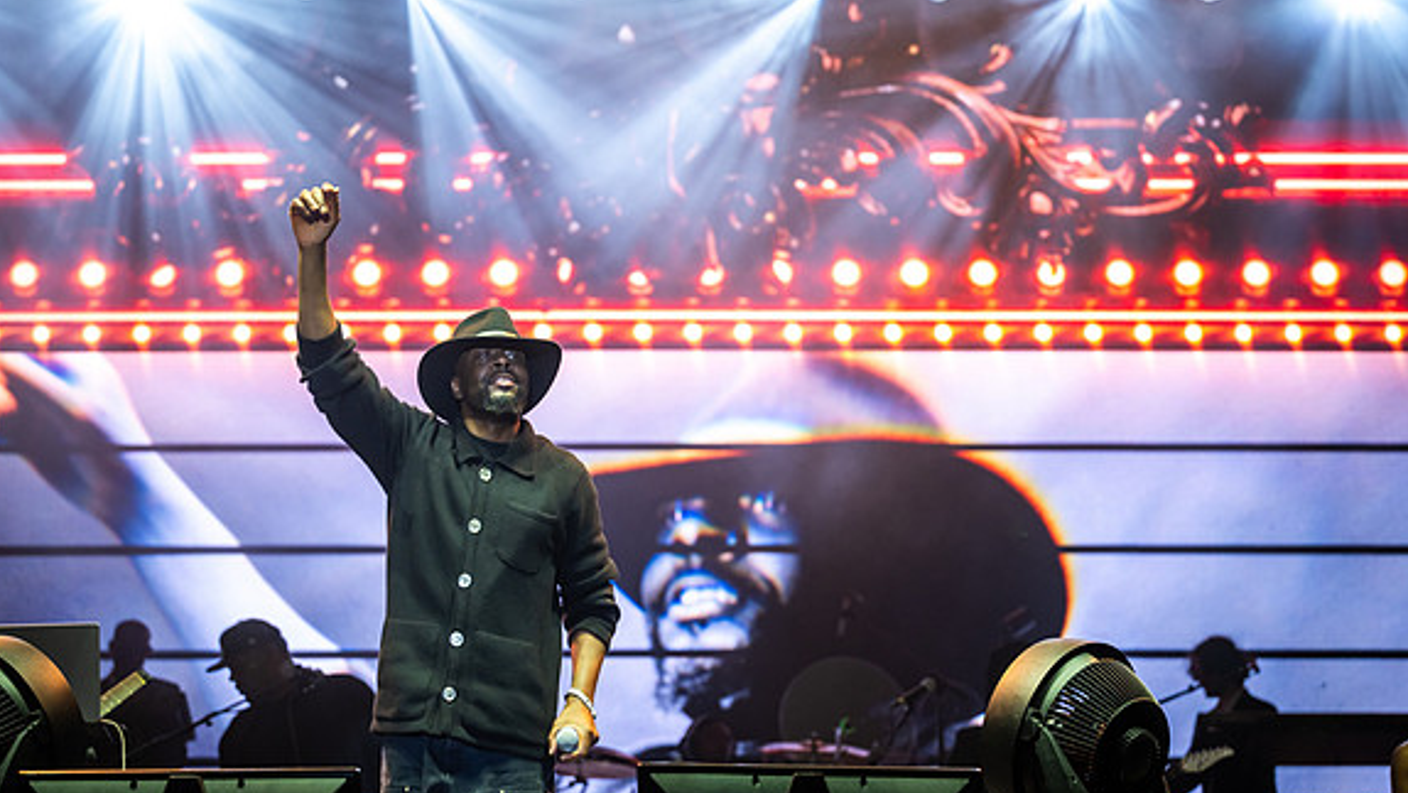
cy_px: 346
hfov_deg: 25.9
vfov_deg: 14.7
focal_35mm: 82
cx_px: 716
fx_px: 3062
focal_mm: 70
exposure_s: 1/200
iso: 800
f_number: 2.8
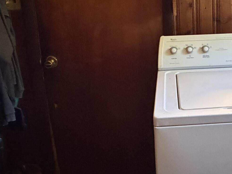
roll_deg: +2.4
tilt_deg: -10.3
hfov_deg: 41.8
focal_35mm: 43
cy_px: 20
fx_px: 288
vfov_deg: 32.1
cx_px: 188
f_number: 2.2
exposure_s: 1/60
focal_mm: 2.22
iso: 1250
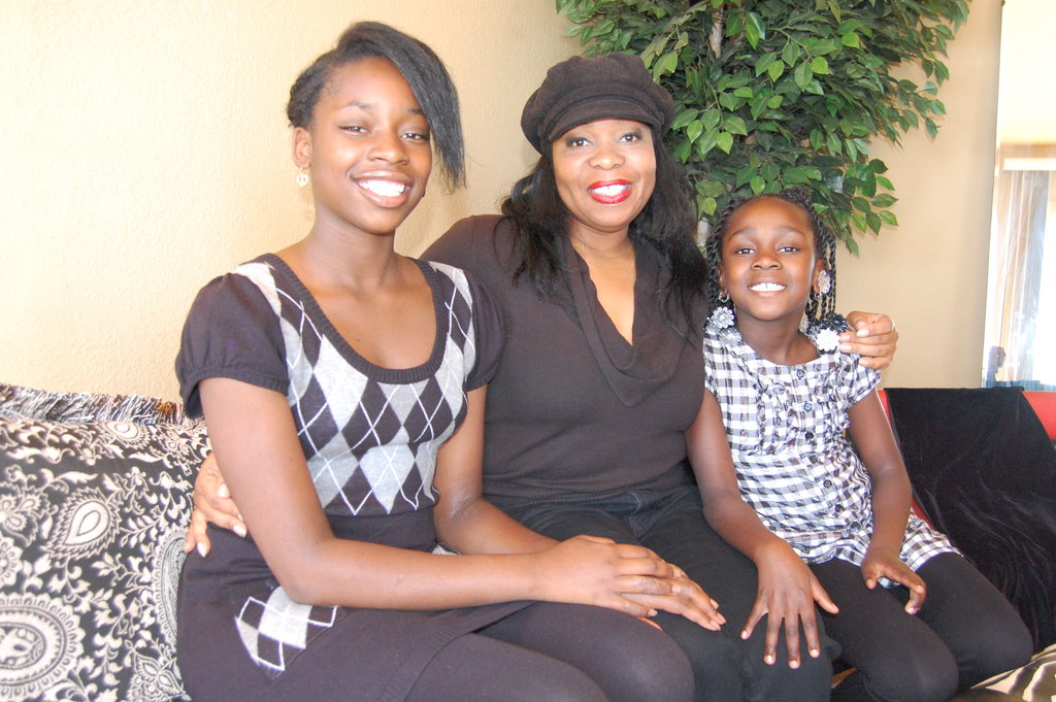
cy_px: 351
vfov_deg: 39.9
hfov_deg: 57.3
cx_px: 528
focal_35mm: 33
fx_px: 967
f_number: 5
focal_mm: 22
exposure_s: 1/60
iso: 1600
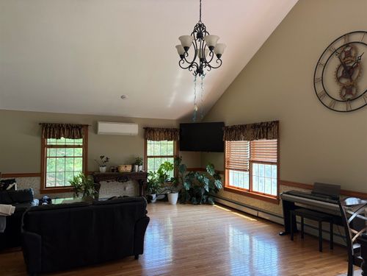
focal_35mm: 26
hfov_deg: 67.3
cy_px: 138
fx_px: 276
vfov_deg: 53.1
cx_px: 184
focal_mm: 5.96
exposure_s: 1/88
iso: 125
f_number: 1.6
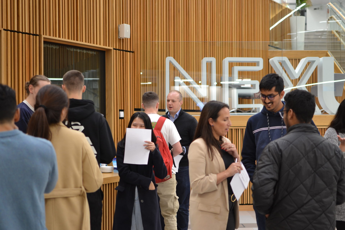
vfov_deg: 25.8
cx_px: 172
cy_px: 115
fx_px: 503
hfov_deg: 37.9
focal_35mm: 52
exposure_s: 1/60
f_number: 2
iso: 400
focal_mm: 35
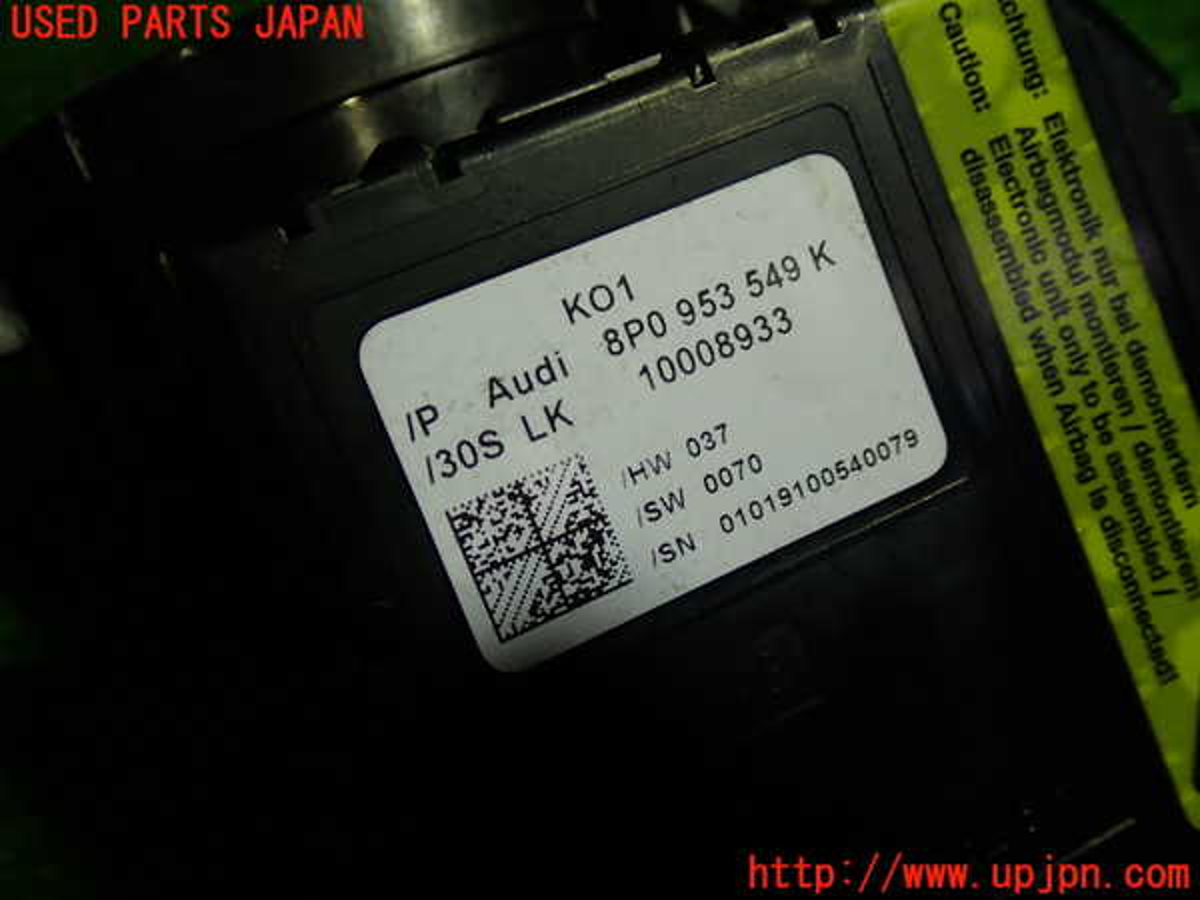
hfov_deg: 51.4
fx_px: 1248
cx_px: 600
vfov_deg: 39.7
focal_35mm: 36
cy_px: 450
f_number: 2.5
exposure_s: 1/80
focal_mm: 6.37
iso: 160
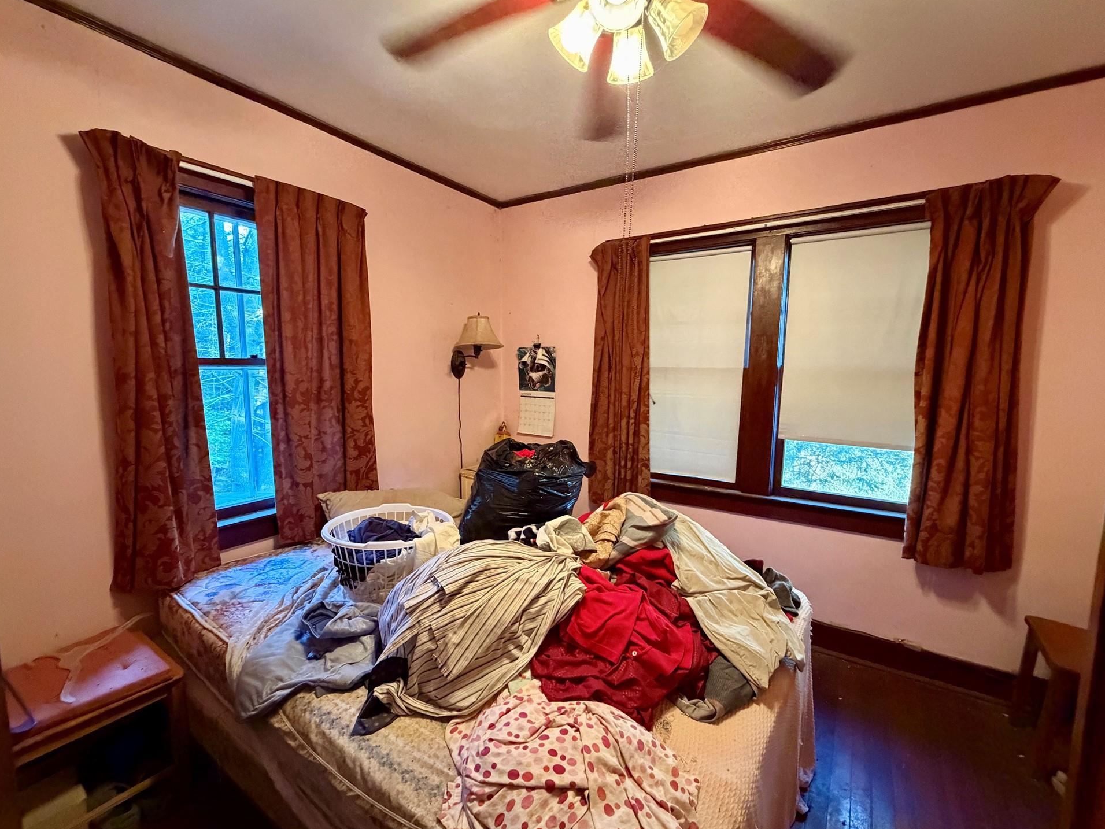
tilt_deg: -3.3
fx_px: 479
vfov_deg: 81.8
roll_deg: -0.6
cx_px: 559
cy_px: 421
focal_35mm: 15
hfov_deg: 98.2
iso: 1000
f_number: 2.2
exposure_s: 1/60
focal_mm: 2.22
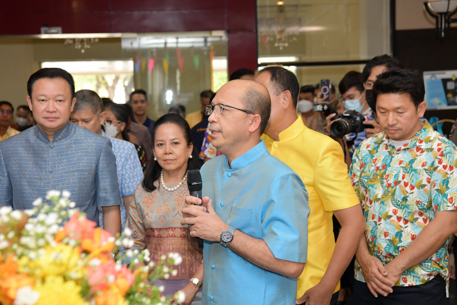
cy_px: 152
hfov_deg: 33.4
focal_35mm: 60
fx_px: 762
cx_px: 228
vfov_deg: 22.6
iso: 1250
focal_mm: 60
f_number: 5.6
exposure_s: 1/200
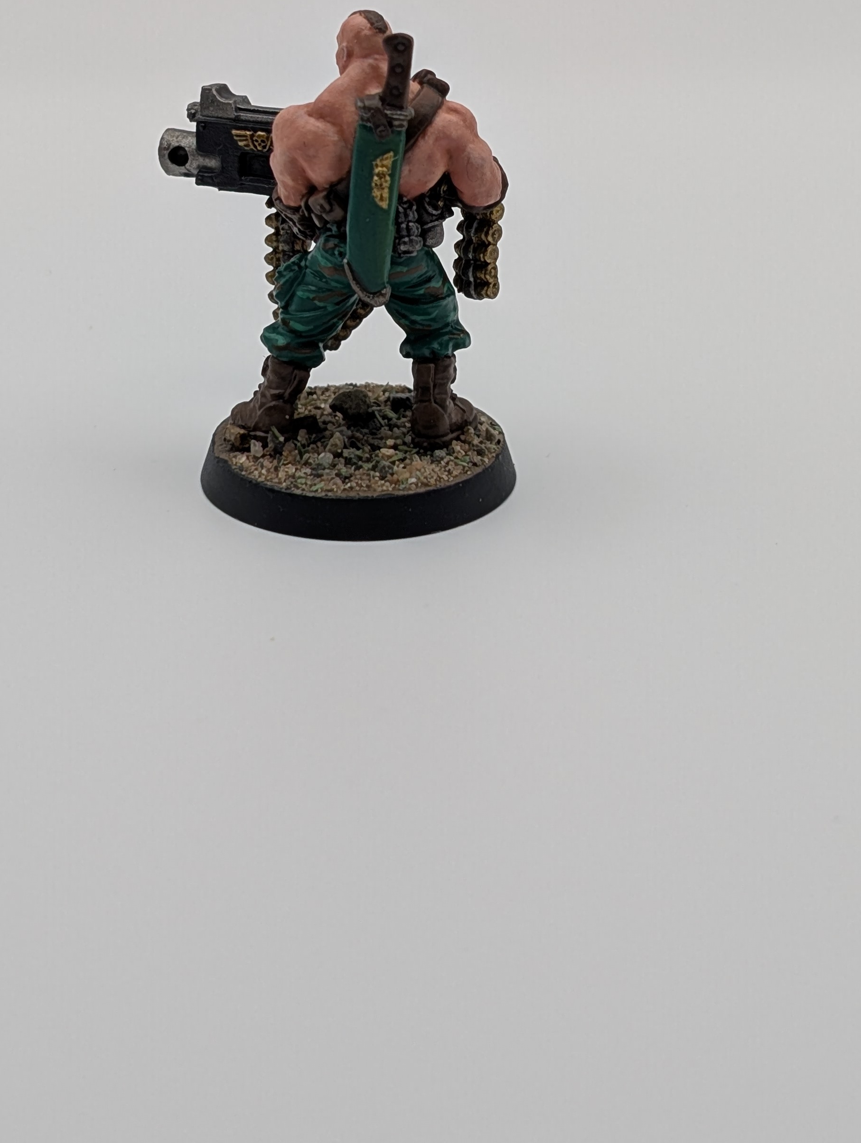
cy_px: 198
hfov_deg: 17.8
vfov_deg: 23.1
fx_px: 2746
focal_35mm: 83
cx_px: 361
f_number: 1.68
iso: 30
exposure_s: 1/101
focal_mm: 6.9
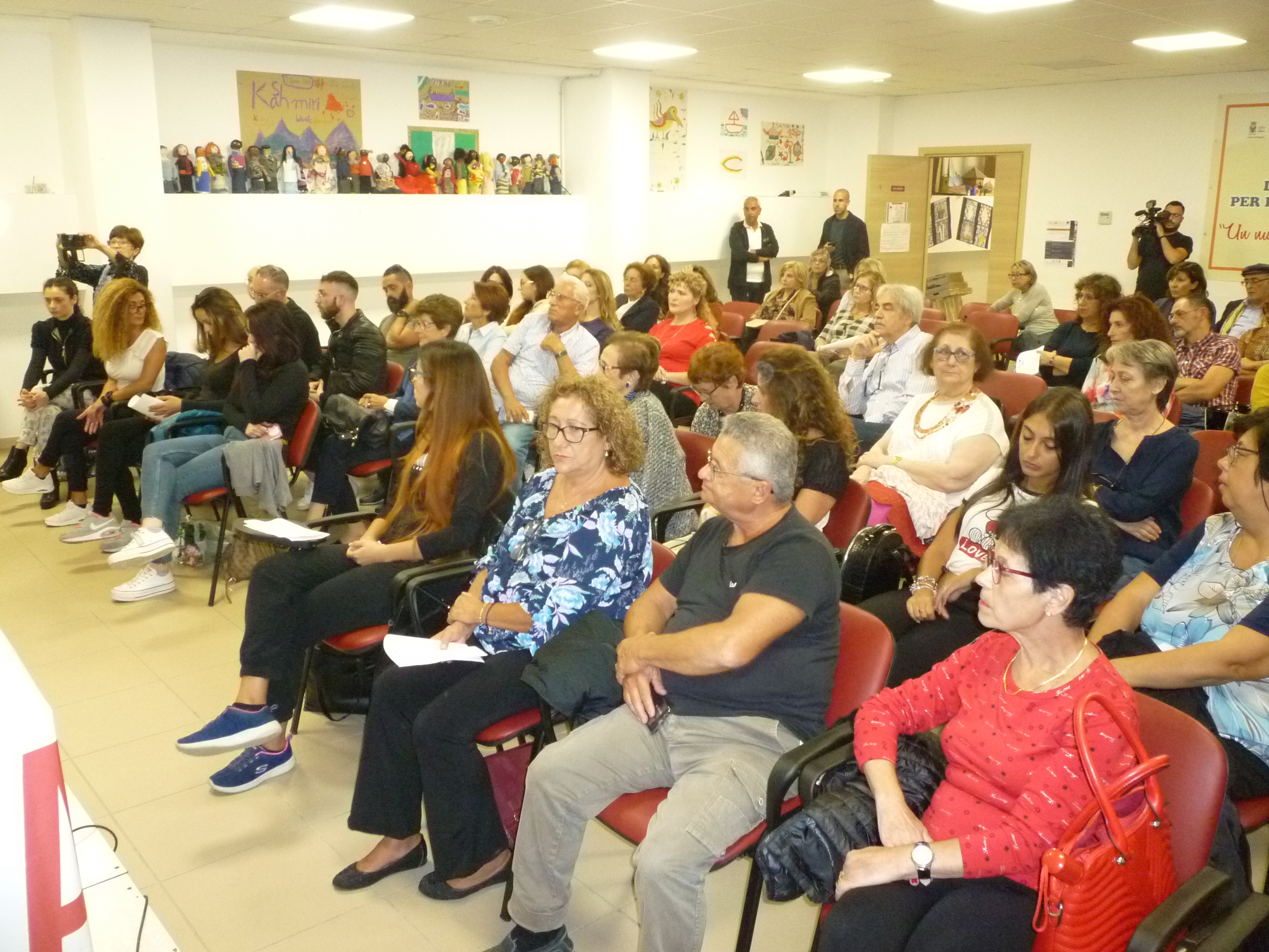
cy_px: 476
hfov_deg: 61.7
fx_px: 1063
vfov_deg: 48.2
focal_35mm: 29
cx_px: 634
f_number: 3.3
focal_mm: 5.2
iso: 640
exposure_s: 1/30
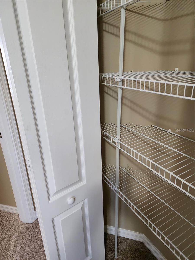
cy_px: 130
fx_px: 173
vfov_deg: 73.9
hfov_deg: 58.9
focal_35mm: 23
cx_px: 98
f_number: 1.8
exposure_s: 1/120
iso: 1000
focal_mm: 6.4
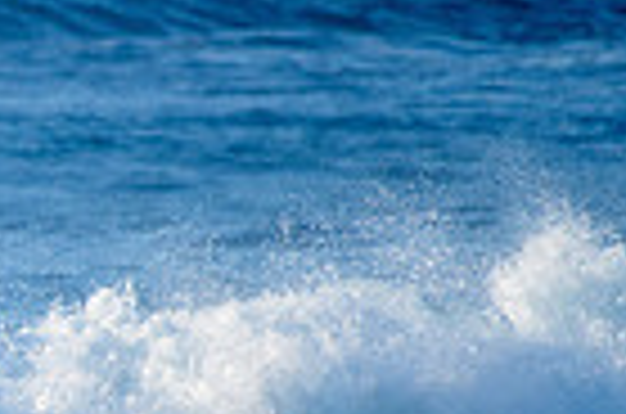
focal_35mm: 2093
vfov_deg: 0.7
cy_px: 452
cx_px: -513
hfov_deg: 1.0
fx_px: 36312
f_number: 5.6
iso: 400
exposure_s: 1/2000
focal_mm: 500
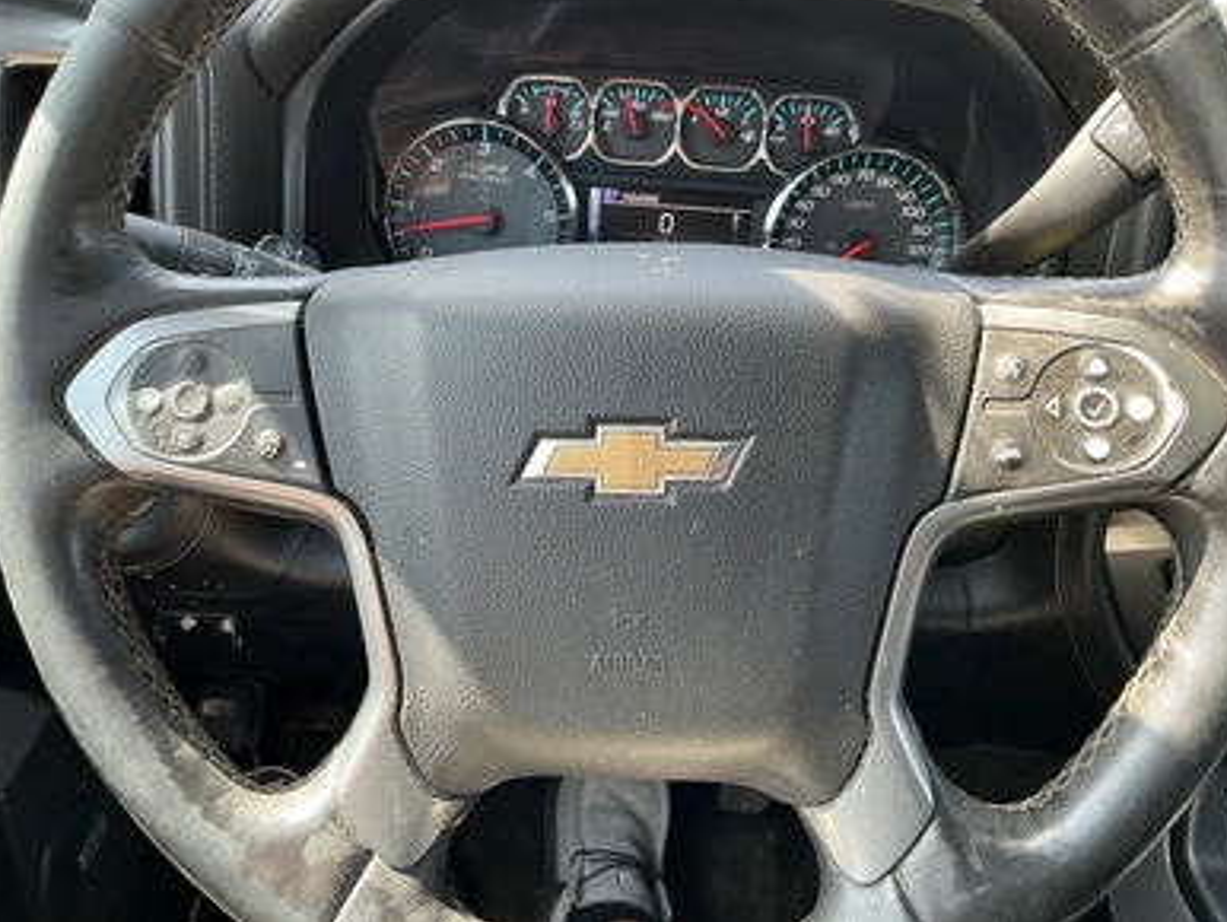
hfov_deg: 61.6
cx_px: 610
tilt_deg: -26.5
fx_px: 1029
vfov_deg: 48.3
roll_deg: -4.7
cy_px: 451
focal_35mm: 29
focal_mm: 3
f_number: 1.8
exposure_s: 1/122
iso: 50
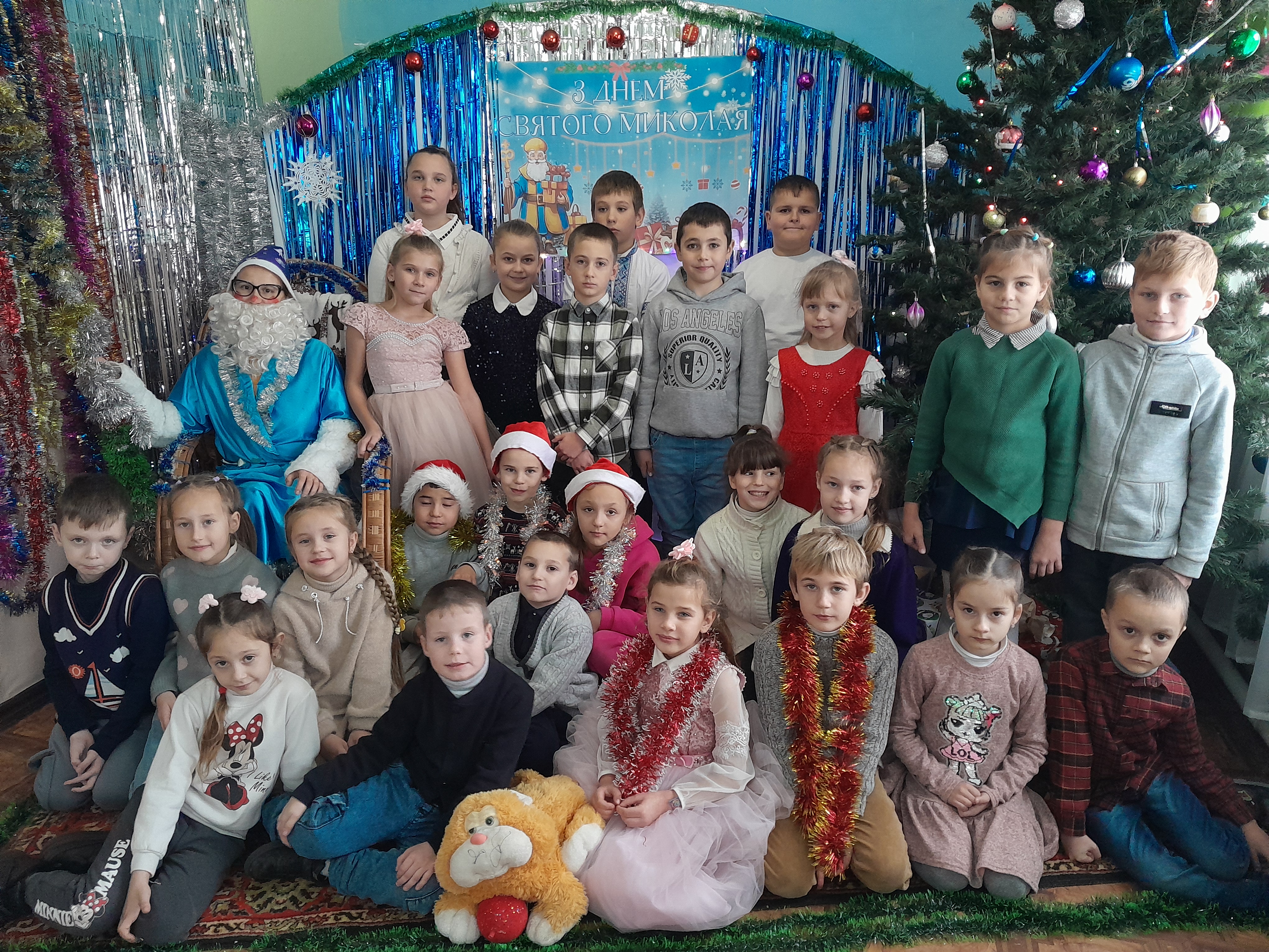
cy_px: 476
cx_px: 634
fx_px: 990
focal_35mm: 27
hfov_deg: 65.3
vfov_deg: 51.4
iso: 320
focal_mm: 4
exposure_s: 1/33
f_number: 1.8
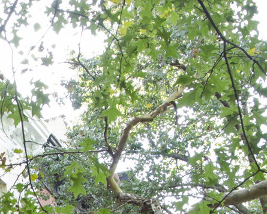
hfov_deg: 16.3
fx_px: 861
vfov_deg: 13.2
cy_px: 337
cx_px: -121
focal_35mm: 109
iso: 400
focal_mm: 18
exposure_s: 1/40
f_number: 7.1
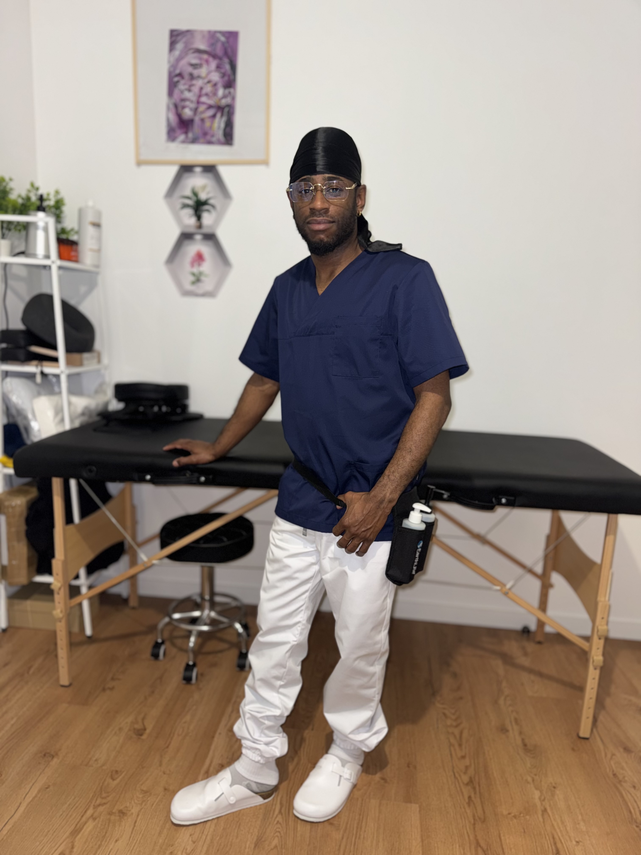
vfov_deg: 71.6
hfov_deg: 56.8
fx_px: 593
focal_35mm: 24
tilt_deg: -9.9
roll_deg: -2.4
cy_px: 428
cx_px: 320
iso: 80
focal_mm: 6.76
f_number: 1.78
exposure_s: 1/15
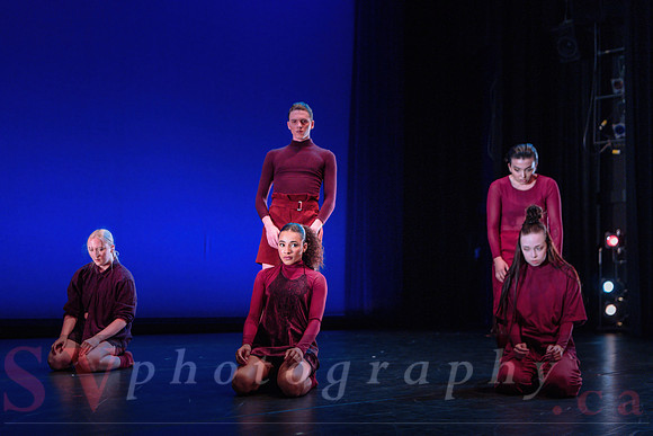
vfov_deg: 28.5
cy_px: 257
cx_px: 294
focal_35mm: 47
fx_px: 856
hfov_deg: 41.7
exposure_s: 1/250
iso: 2500
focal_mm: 40
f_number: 2.8
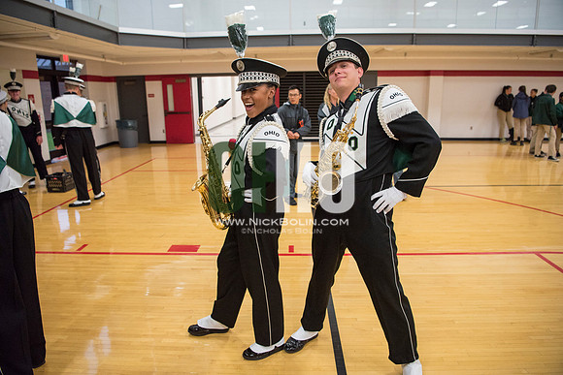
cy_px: 188
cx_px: 282
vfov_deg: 53.2
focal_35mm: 24
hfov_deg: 73.7
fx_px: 375
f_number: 3.2
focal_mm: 24
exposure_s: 1/320
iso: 2000
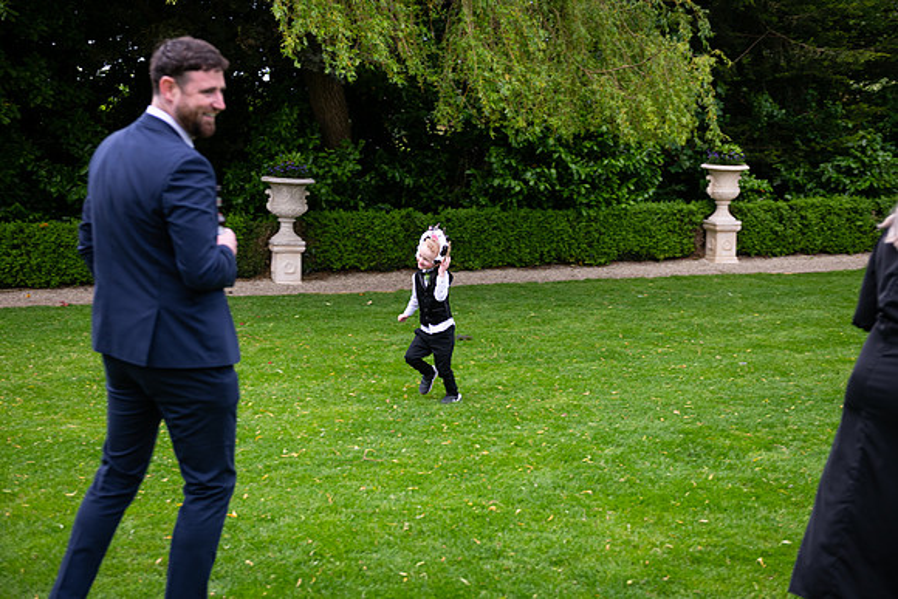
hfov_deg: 36.2
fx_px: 1372
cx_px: 449
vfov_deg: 24.6
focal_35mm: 55
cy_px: 300
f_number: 3.5
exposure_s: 1/250
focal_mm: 55
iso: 160
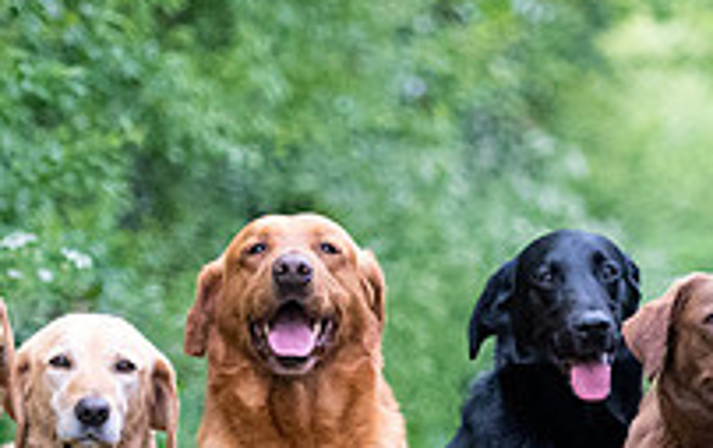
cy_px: 347
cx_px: 759
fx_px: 7844
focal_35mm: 403
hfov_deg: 5.2
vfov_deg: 3.3
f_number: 2.8
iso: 5000
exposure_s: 1/800
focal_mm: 92
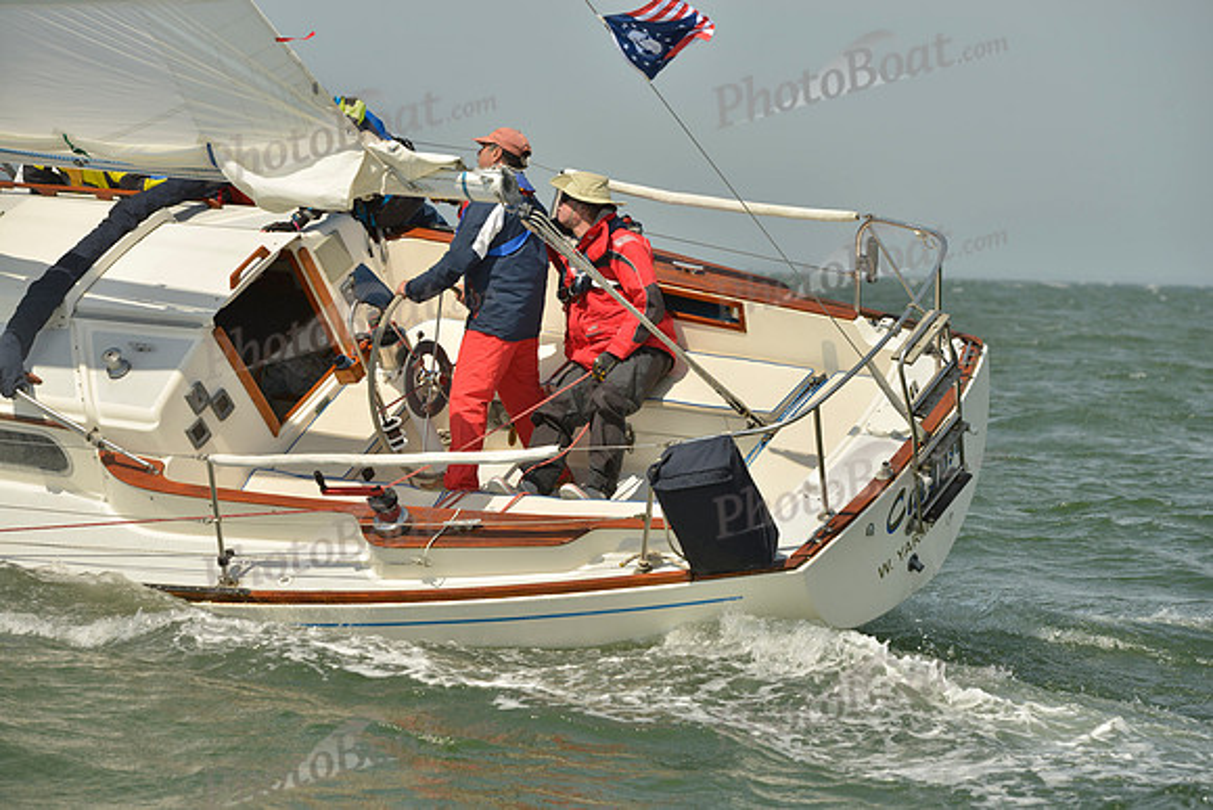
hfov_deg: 13.7
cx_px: 606
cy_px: 405
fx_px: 5055
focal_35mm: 150
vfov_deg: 9.2
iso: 200
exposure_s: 1/1250
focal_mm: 150
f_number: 8
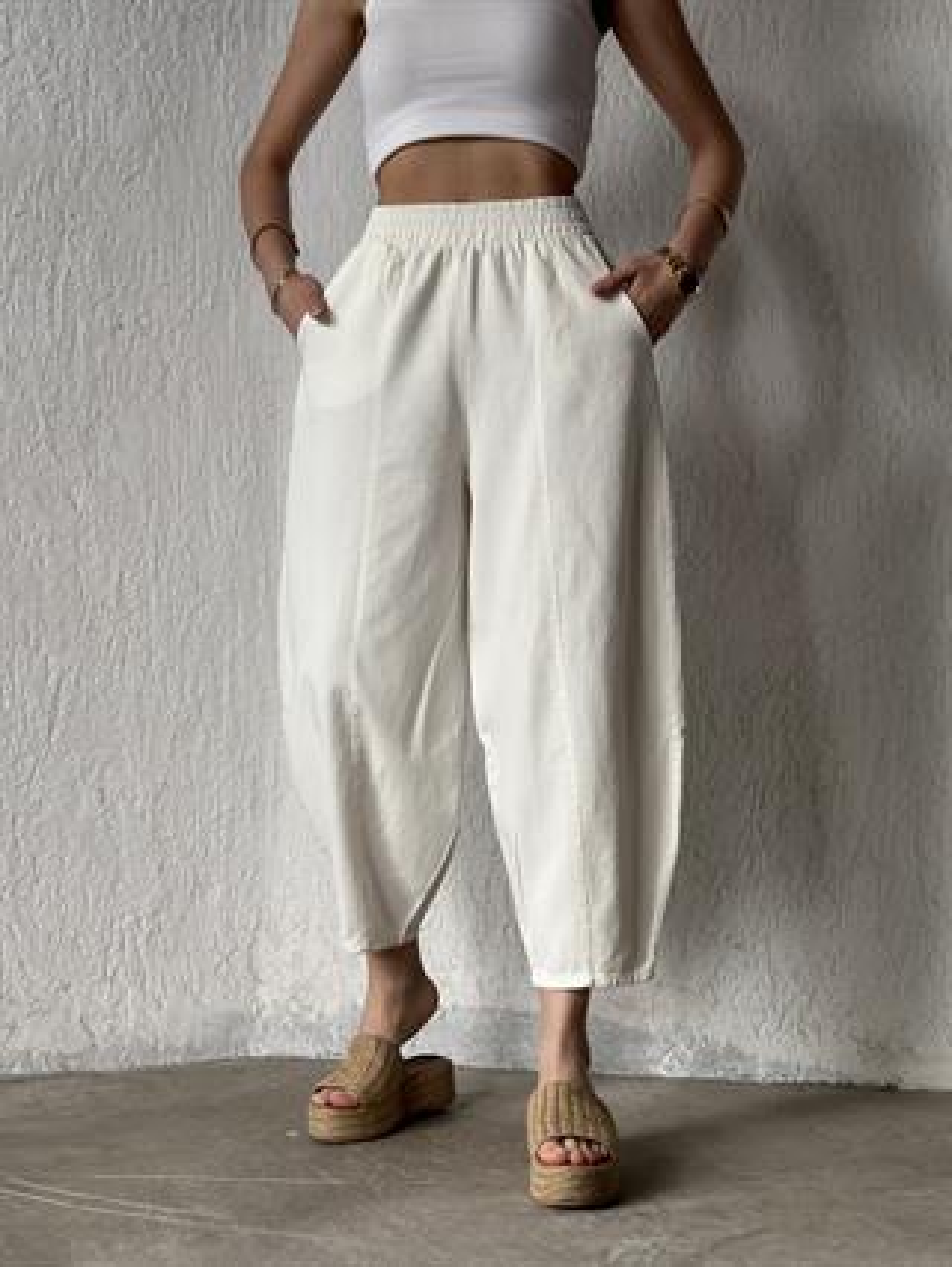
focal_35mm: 48
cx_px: 476
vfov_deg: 39.6
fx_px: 1758
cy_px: 634
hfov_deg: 30.3
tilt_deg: +2.0
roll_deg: -0.8
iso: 80
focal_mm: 6.86
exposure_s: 1/221
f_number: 1.78
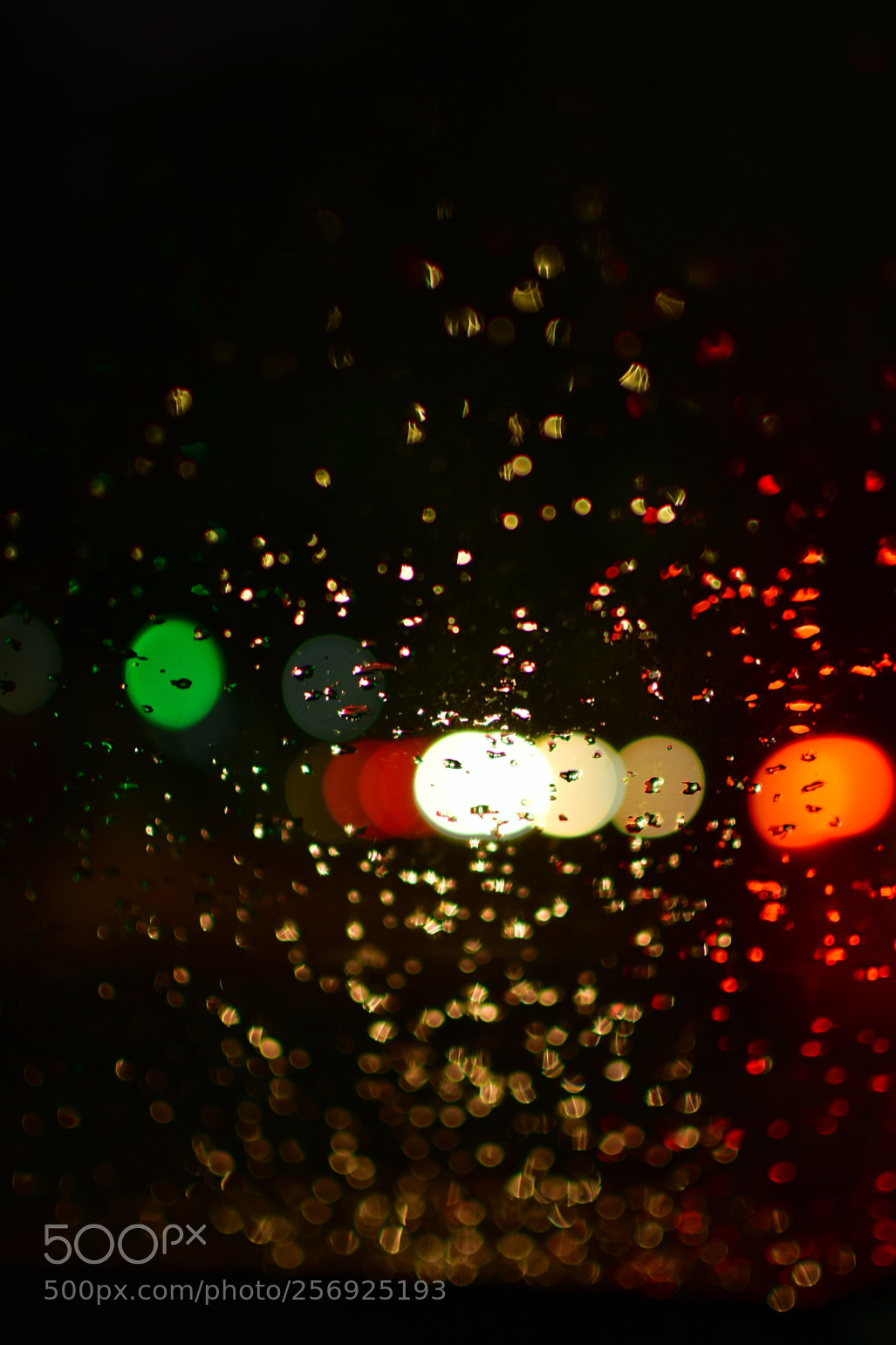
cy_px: 661
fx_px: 2036
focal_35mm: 55
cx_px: 455
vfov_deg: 36.5
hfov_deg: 24.8
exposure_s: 1/60
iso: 100
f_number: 1.8
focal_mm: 35
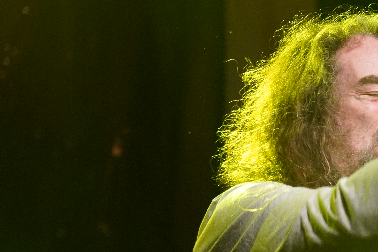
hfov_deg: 8.9
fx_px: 2404
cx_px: 402
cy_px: 175
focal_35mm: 229
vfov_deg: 6.0
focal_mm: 105
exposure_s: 1/125
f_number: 4
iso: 10000
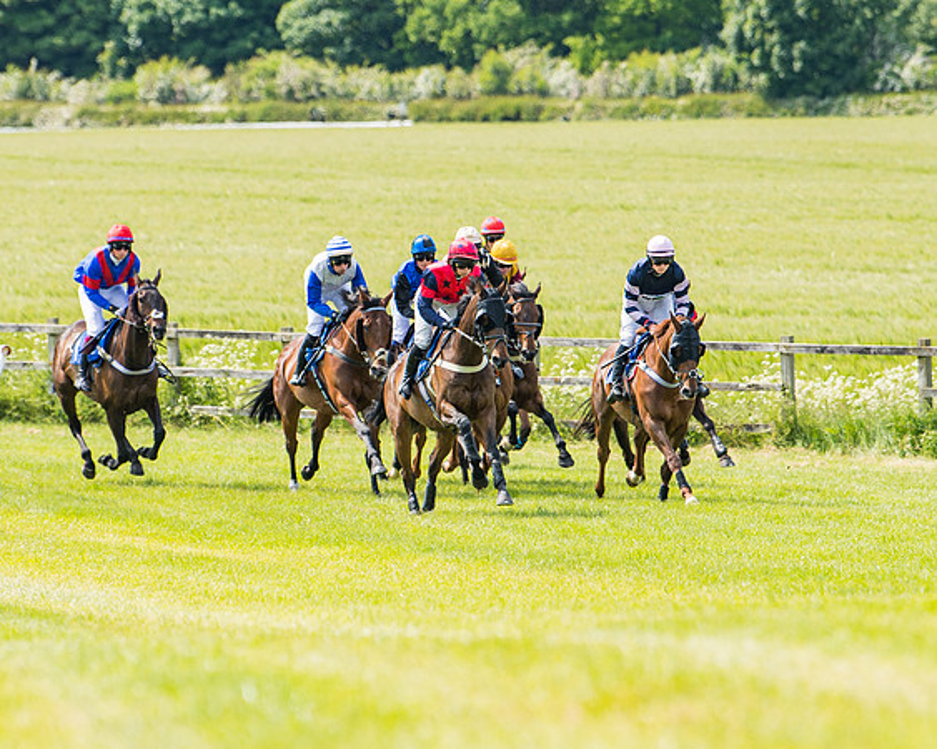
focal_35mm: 388
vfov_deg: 4.0
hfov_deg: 5.0
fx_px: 10744
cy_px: 375
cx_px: 493
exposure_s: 1/1250
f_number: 4
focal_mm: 200
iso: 200
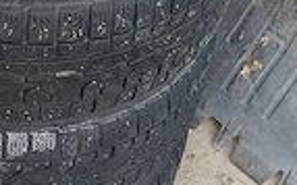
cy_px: -33
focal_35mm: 80
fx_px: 647
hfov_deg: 24.8
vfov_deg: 15.7
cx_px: 10
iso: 100
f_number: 1.8
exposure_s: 1/33.3
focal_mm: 3.98
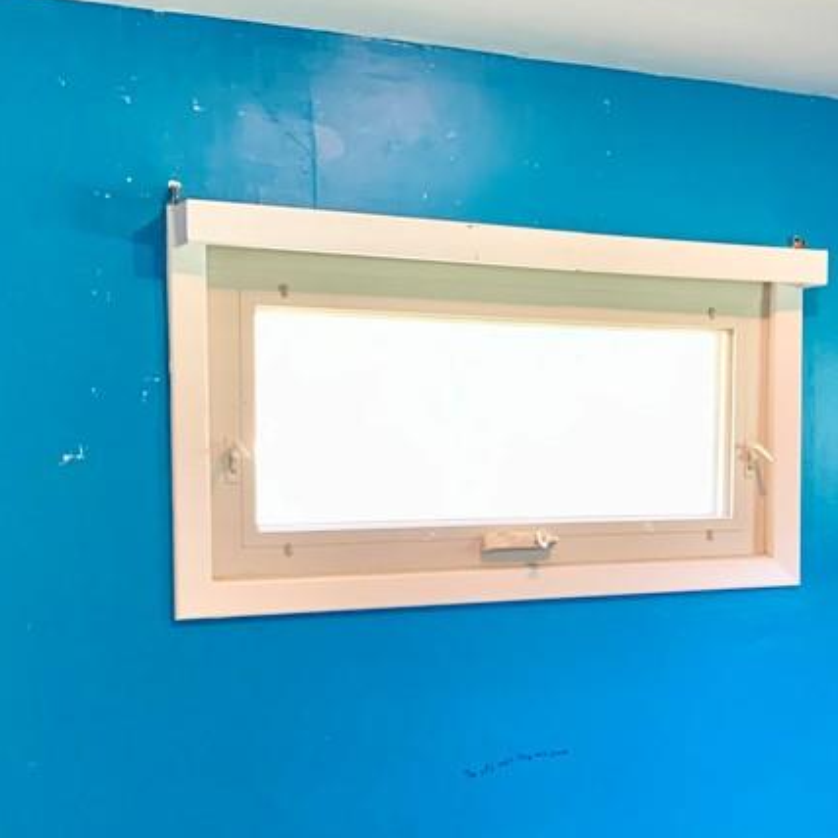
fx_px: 1506
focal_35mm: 55
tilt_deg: -4.6
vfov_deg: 30.9
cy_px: 542
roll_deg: +0.2
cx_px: 732
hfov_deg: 29.9
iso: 400
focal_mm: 4.25
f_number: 1.8
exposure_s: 1/40
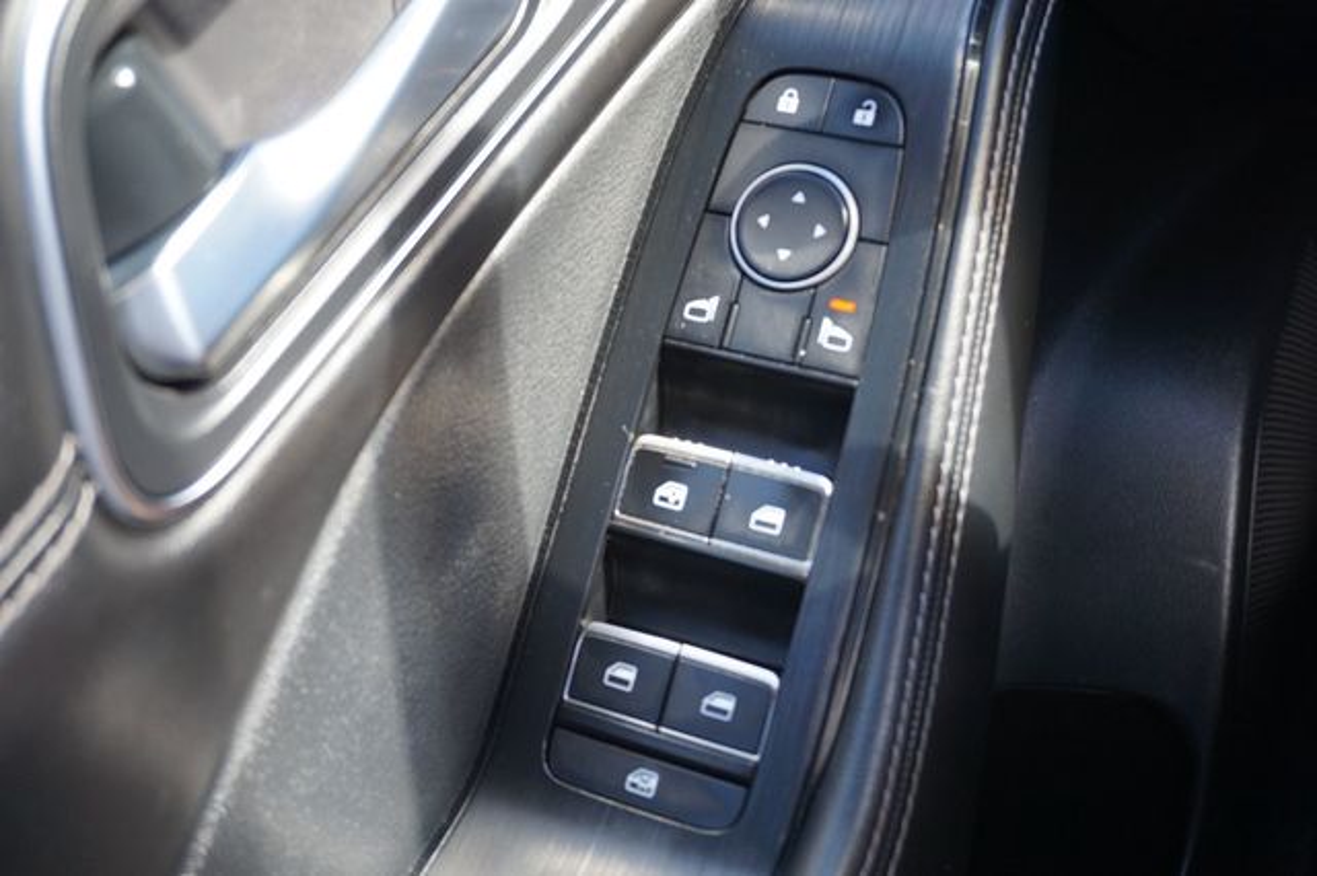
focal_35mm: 42
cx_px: 658
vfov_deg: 31.9
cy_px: 438
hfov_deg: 46.4
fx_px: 1536
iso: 320
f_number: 4.5
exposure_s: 1/60
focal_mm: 28
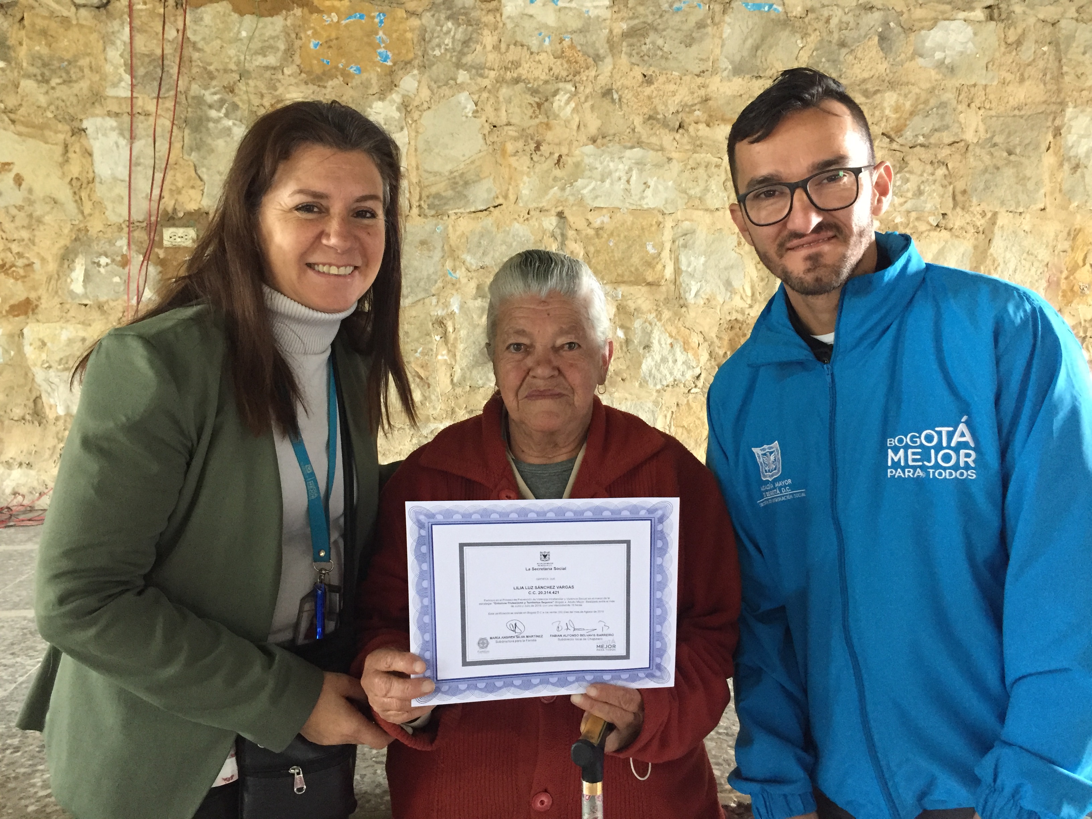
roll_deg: +0.4
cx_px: 546
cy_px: 410
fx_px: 915
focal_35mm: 29
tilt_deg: -8.4
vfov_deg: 48.2
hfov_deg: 61.7
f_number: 2.2
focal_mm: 4.15
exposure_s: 1/24
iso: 250
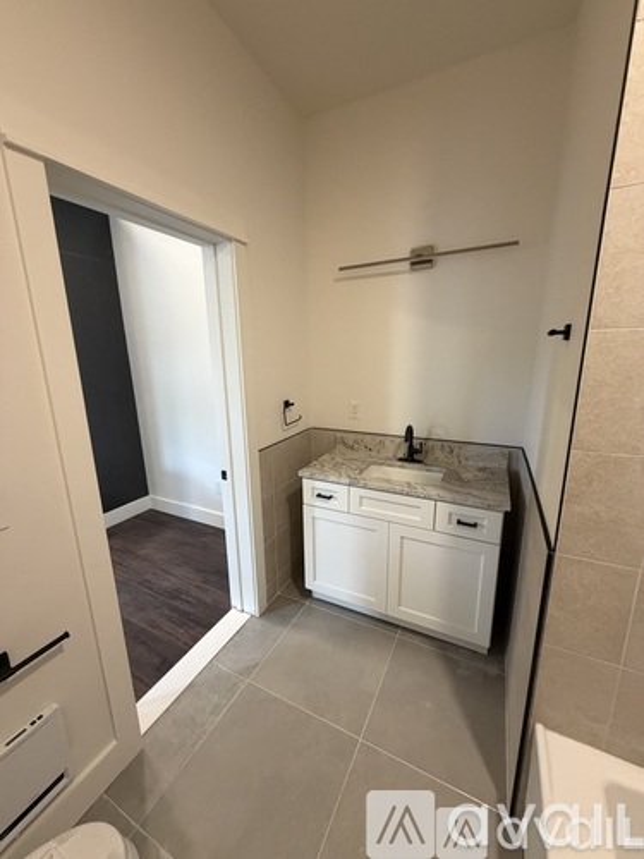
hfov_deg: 85.7
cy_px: 430
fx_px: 347
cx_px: 322
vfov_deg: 102.1
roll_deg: +1.2
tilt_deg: -12.2
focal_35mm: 14
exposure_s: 1/60
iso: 400
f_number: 2.2
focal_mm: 2.22
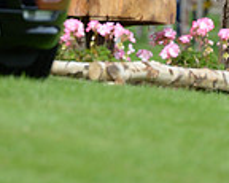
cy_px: -253
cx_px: 142
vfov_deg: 1.0
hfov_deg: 1.3
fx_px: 10241
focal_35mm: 1512
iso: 800
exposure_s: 1/1000
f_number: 6.3
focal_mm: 400
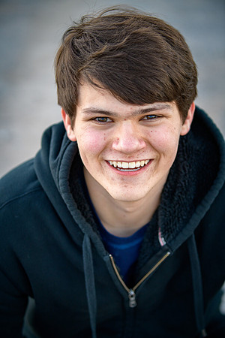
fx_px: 656
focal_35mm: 70
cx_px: 112
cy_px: 169
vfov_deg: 28.8
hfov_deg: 19.5
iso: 250
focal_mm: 70
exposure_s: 1/400
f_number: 2.8
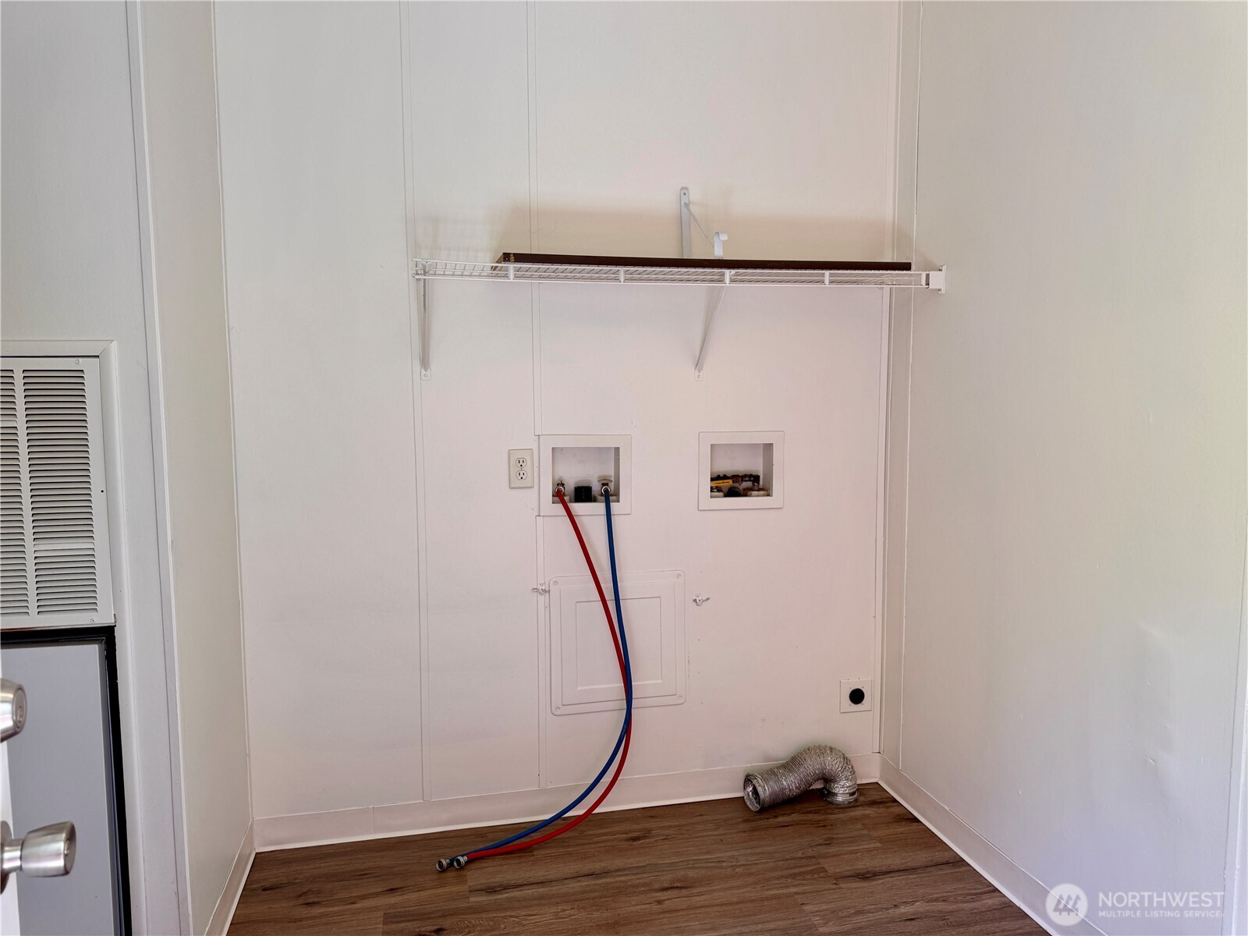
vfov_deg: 56.8
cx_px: 624
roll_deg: +0.7
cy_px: 468
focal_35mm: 24
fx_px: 865
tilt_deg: -4.6
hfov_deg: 71.6
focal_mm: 6.76
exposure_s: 1/120
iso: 64
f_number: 1.78
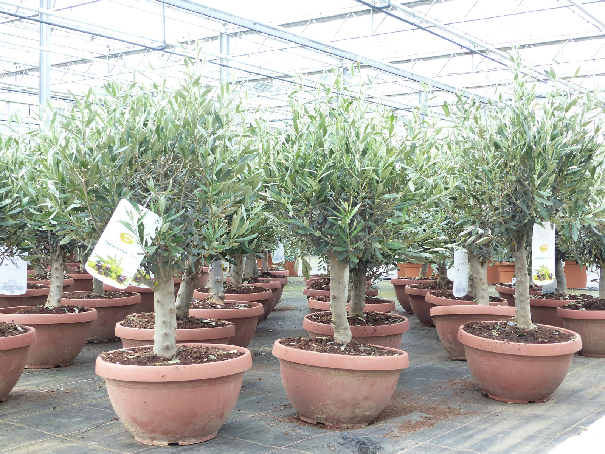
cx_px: 302
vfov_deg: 30.9
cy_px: 227
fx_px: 821
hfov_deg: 40.4
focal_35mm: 47
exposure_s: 1/125
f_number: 2.8
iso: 160
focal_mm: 8.4
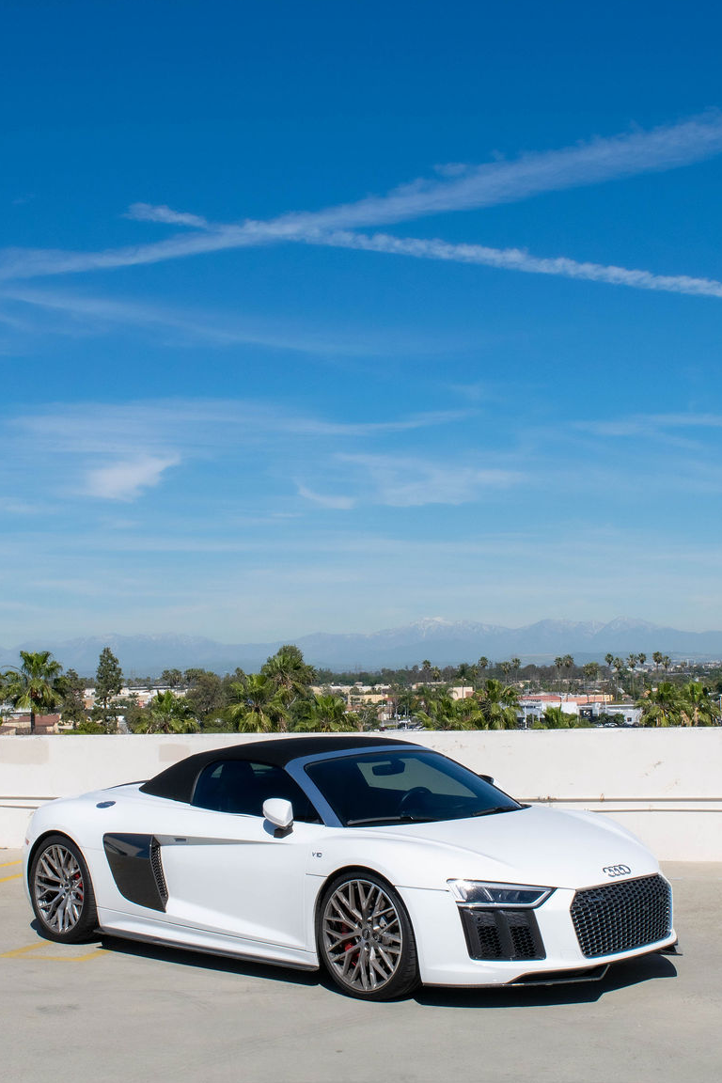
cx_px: 372
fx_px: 1504
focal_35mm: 50
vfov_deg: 39.6
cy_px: 575
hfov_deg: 27.0
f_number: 13
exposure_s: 1/640
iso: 200
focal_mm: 25
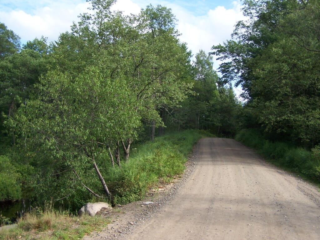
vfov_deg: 37.7
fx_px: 351
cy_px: 120
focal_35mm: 38
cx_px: 160
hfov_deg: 49.0
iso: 80
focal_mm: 6.3
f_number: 2.8
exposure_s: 1/500
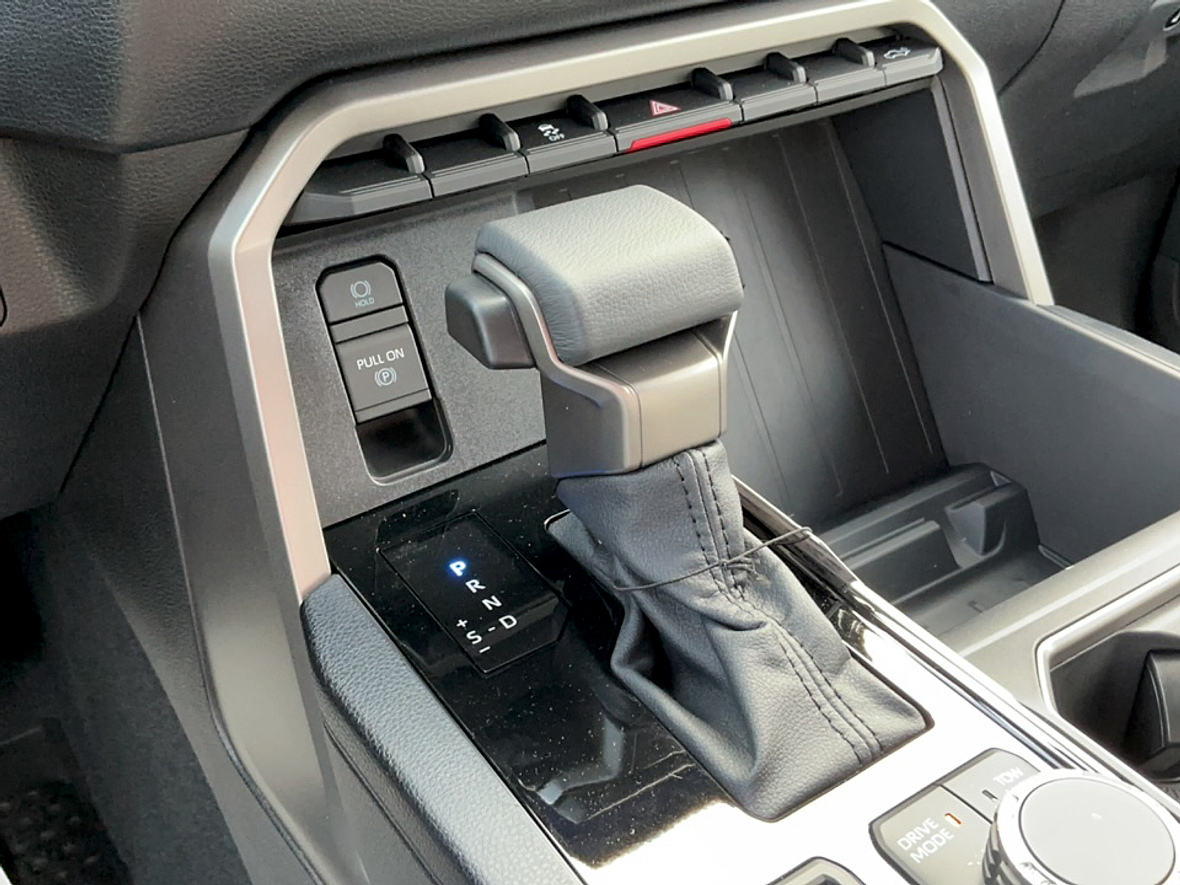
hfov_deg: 60.0
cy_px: 442
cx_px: 590
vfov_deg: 46.8
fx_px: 1023
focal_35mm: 30
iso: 125
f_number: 1.8
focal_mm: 3
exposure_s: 1/60
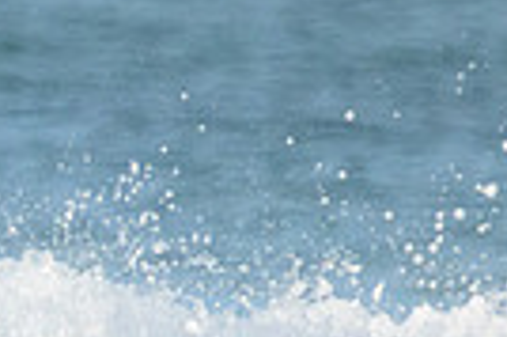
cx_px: -491
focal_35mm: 3916
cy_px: 618
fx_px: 55083
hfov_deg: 0.5
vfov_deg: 0.4
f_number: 11
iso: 3200
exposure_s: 1/1250
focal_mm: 800
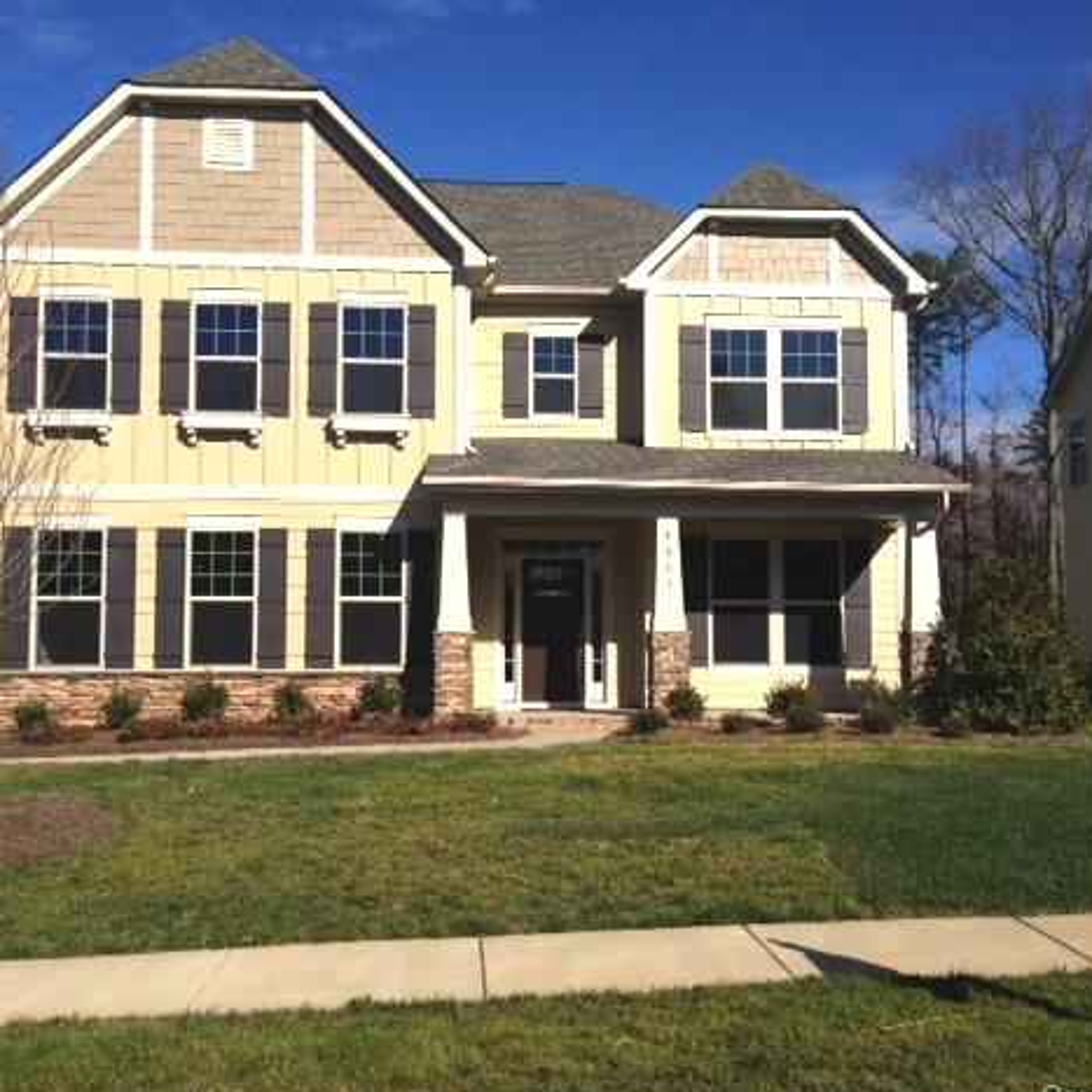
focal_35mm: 40
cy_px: 559
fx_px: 1428
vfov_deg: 41.9
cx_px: 561
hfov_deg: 41.9
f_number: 2.4
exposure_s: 1/3012
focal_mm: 4.12
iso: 50
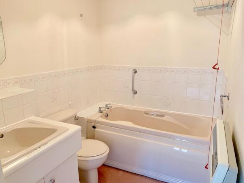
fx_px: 183
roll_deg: +0.8
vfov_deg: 53.0
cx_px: 122
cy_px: 92
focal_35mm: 26
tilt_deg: -14.2
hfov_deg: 67.3
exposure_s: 1/50
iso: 100
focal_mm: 4.25
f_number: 1.8
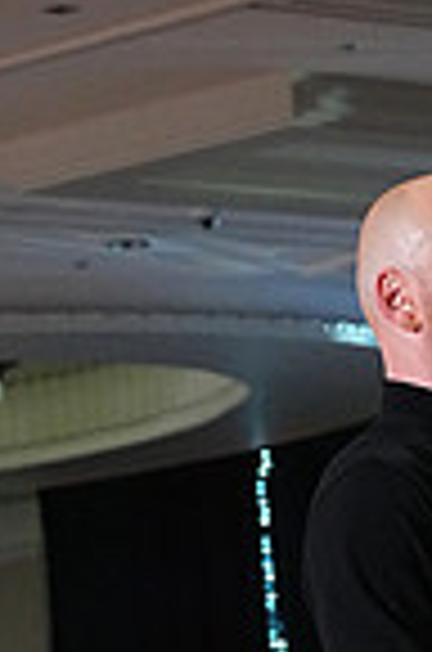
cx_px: 713
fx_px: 5299
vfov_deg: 6.9
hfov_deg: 4.6
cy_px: 958
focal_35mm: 293
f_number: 6.3
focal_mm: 73
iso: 8000
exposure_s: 1/400
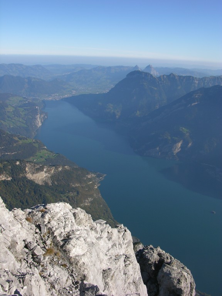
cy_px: 148
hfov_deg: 40.7
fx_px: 299
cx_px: 111
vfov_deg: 52.6
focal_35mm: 35
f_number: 5.6
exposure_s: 1/250
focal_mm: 8.9
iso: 50
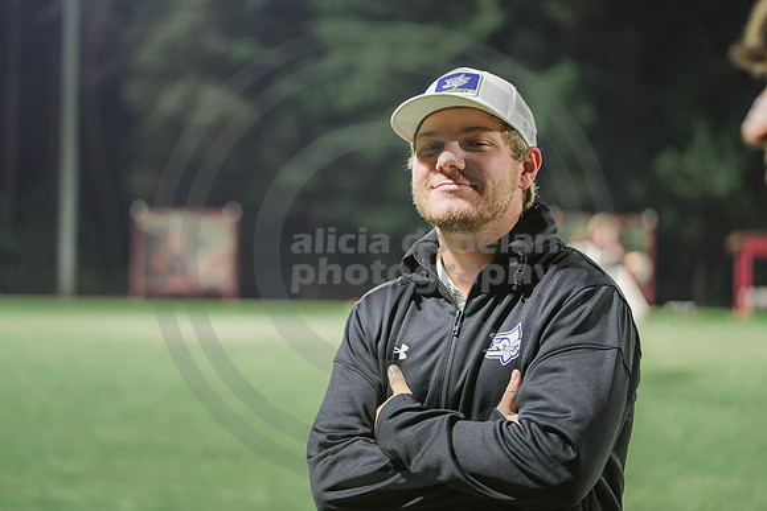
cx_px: 384
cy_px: 256
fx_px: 1918
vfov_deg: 15.2
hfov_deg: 22.6
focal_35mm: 90
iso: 2000
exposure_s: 1/100
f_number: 2.8
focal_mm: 90
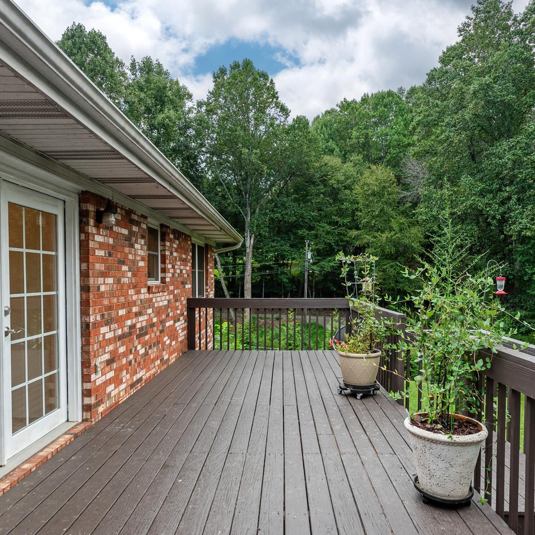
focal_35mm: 22
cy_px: 267
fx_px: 385
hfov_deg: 69.6
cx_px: 280
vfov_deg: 69.6
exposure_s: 1/320
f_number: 7.1
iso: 320
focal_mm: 17
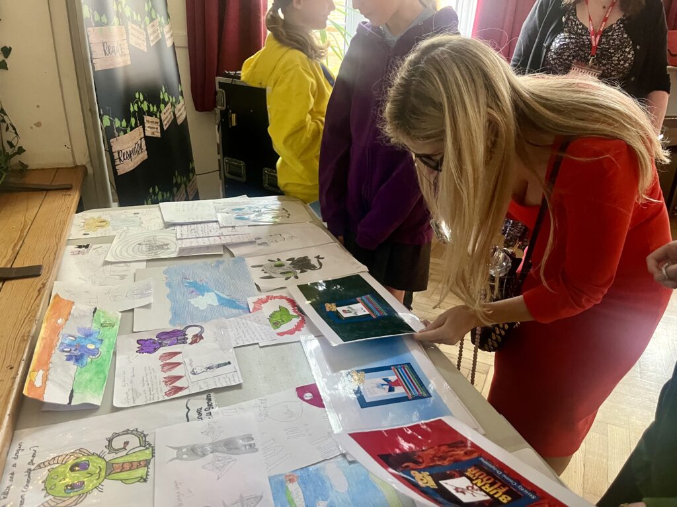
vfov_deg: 53.1
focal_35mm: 26
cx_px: 338
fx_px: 508
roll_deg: -3.3
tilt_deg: -23.4
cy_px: 254
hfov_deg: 67.3
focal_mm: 5.1
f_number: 1.6
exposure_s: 1/49
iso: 500
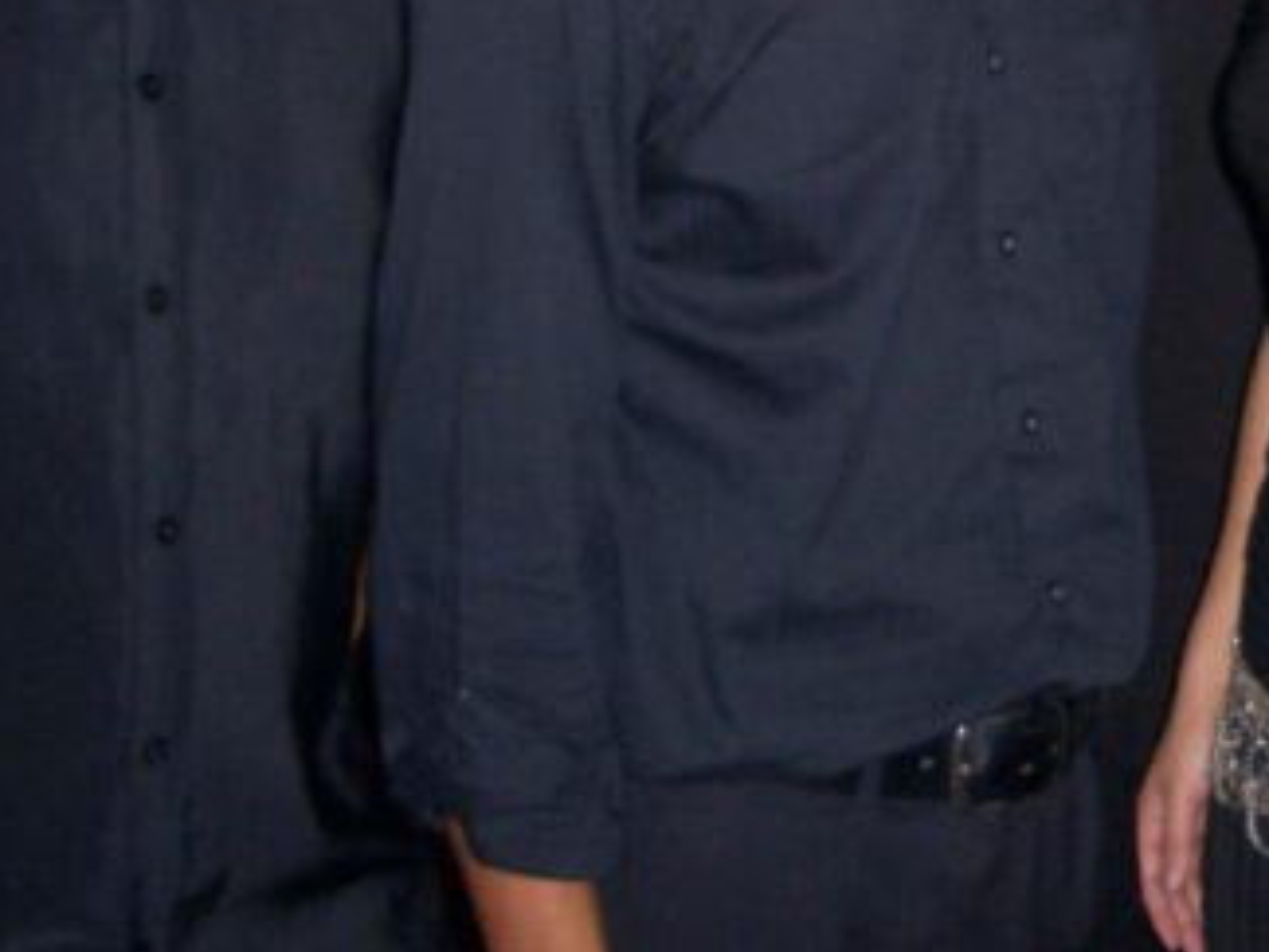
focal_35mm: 83
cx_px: 964
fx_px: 3043
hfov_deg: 23.3
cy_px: 106
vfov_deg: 17.5
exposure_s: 1/60
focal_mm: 5.8
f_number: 2.6
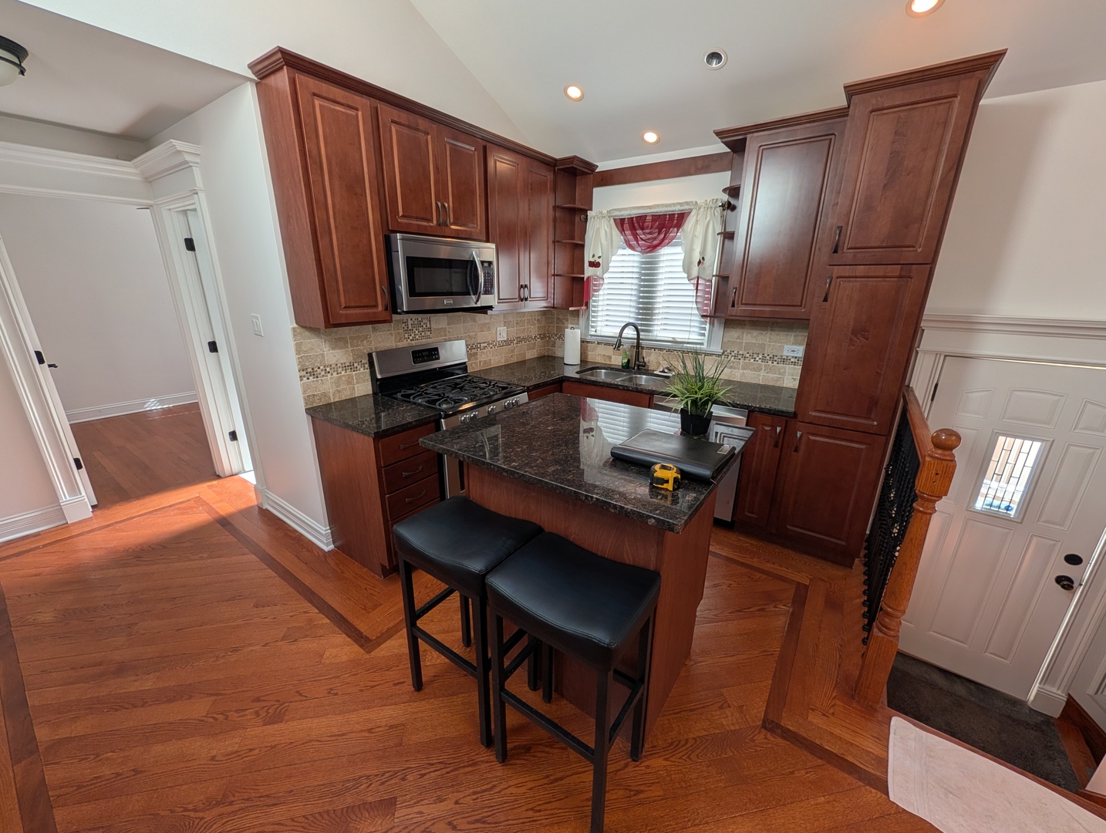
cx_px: 553
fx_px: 384
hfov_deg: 110.5
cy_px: 416
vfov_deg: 94.7
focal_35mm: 12
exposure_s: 1/366
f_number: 1.7
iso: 54
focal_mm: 2.02
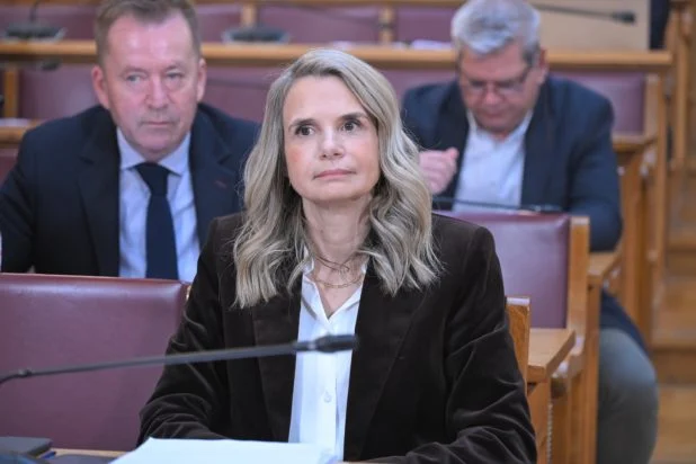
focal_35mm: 120
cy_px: 232
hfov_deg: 17.1
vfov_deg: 11.4
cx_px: 348
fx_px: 2320
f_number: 4.5
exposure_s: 1/200
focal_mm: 120
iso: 2500
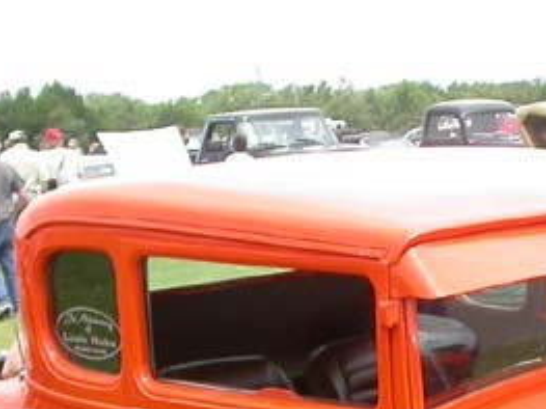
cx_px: 502
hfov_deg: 13.2
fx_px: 2333
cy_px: 627
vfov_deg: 9.7
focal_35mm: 148
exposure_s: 1/1000
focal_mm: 7.85
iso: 100
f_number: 2.6
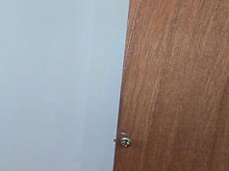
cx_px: -119
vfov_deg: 25.8
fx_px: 370
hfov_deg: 25.4
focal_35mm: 56
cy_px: 125
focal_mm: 2.2
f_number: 2.2
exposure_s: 1/60
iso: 500
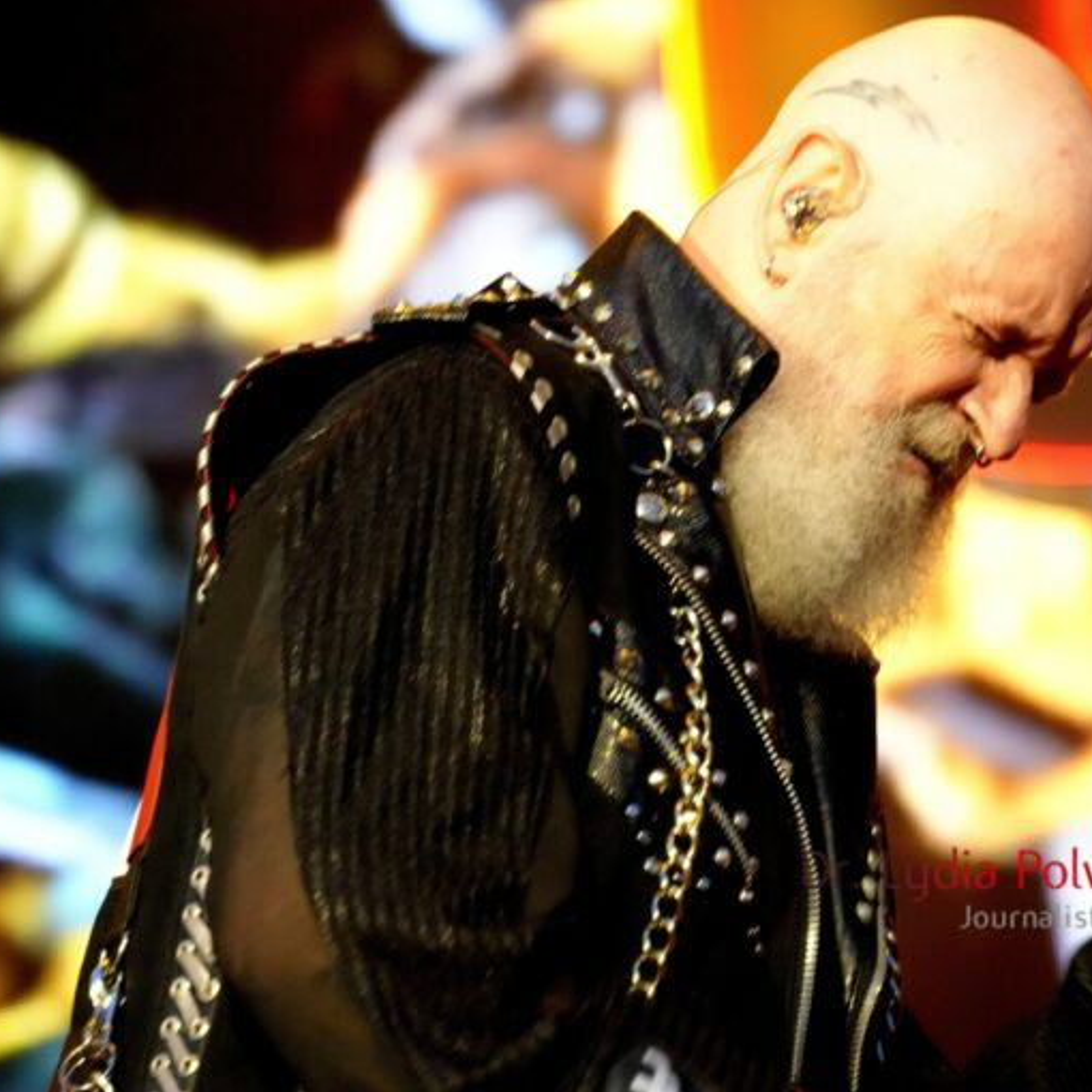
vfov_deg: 4.9
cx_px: 623
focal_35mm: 361
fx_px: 12884
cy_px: 546
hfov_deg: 4.9
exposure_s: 1/100
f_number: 6.3
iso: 6400
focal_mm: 188
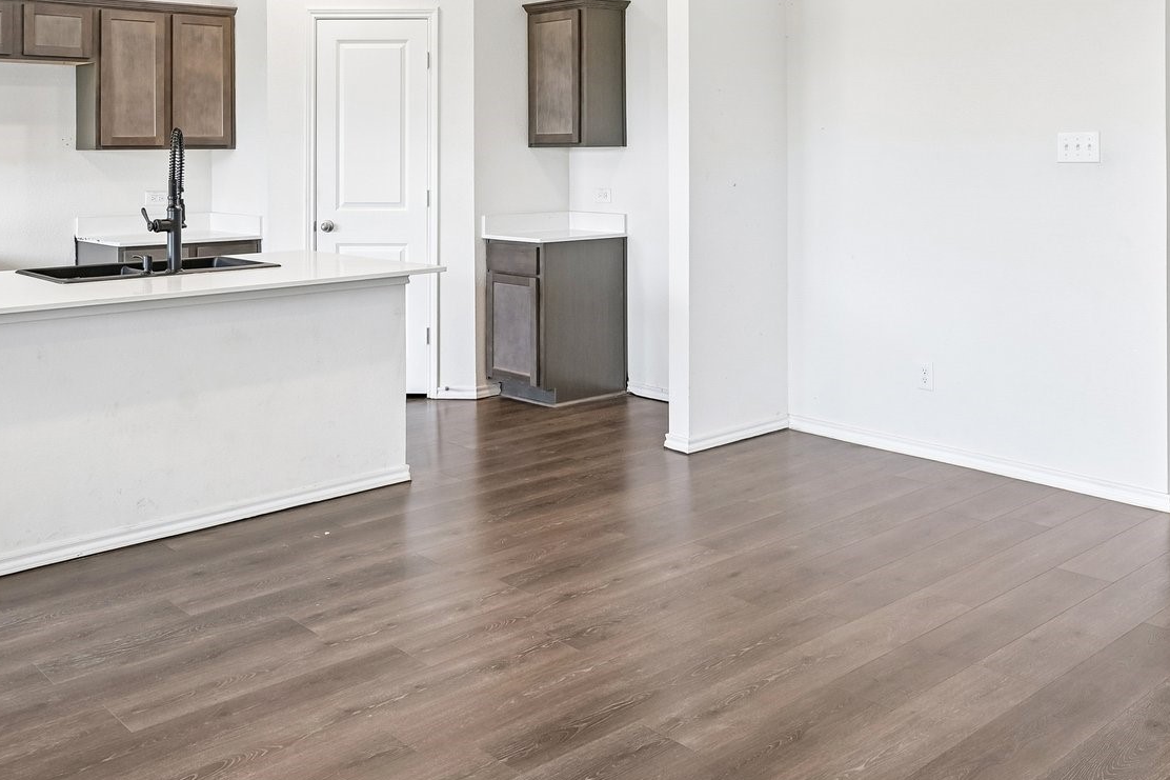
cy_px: 146
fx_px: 1137
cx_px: 592
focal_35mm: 35
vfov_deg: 36.4
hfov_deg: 54.4
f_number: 8
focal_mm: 19
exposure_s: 1/25
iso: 400
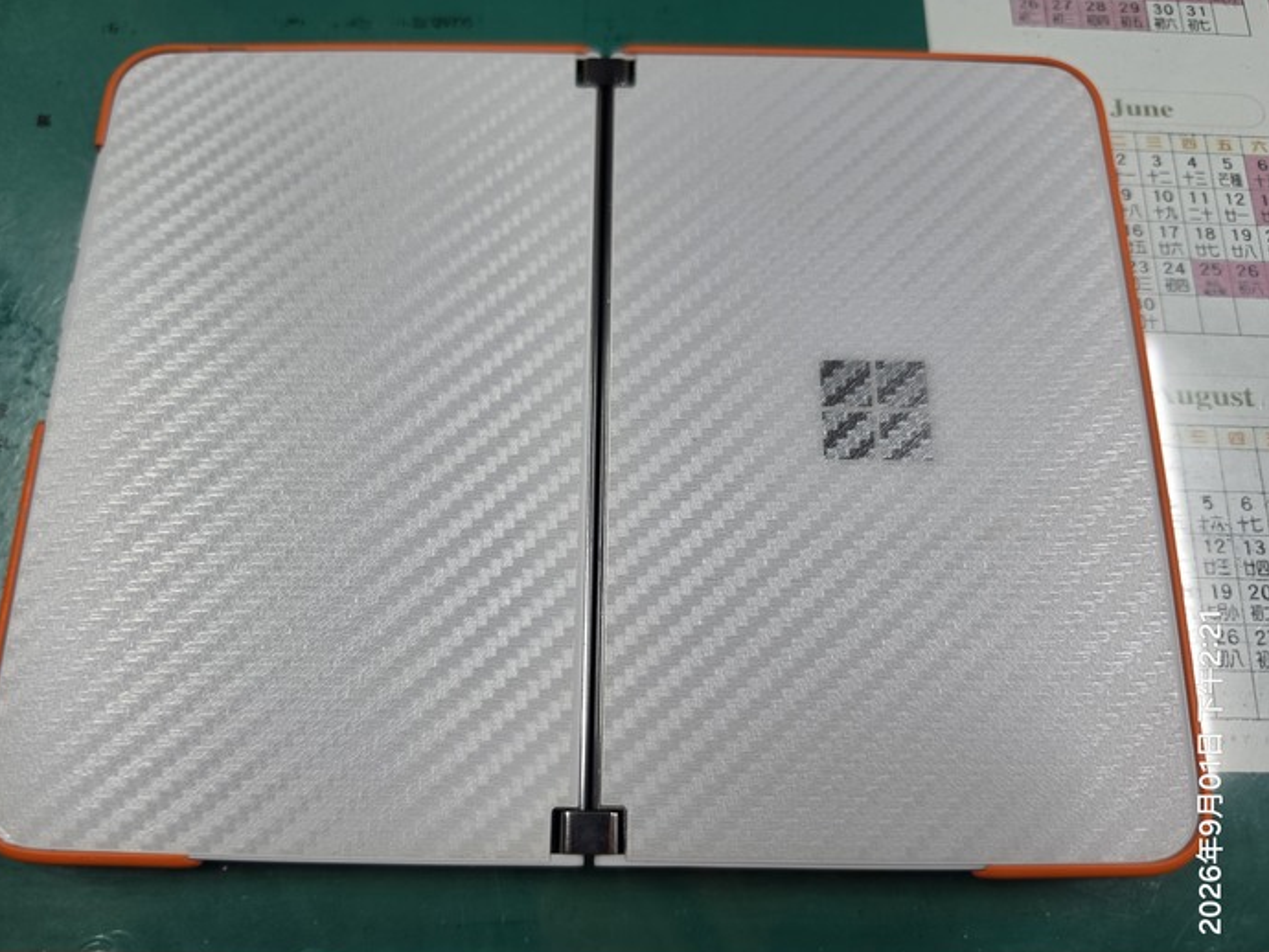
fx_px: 880
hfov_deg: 71.6
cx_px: 625
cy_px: 494
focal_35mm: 24
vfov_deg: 56.8
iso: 100
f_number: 1.4
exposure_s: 1/120
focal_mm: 6.5
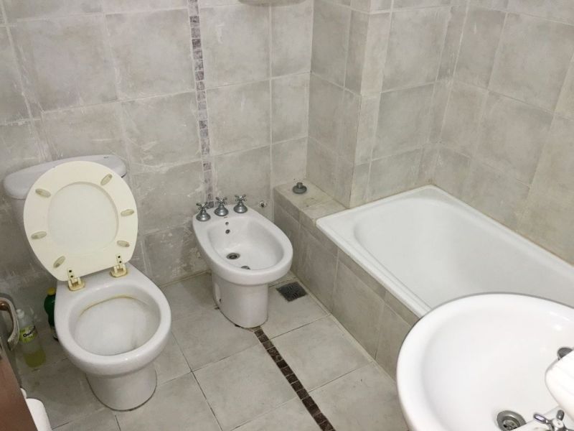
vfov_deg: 48.2
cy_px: 216
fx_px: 481
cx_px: 287
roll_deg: -1.1
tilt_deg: -32.6
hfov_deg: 61.7
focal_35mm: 29
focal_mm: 4.15
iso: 100
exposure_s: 1/25
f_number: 2.2
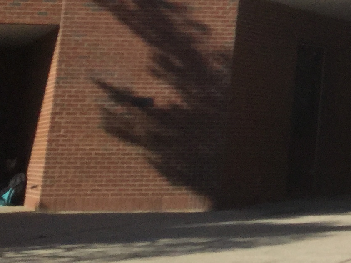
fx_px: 1217
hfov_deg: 14.3
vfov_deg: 11.7
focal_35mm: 120
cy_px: -149
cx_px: 656
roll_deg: +2.2
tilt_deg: +9.3
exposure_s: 1/2262
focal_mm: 3.3
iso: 25
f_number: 2.4
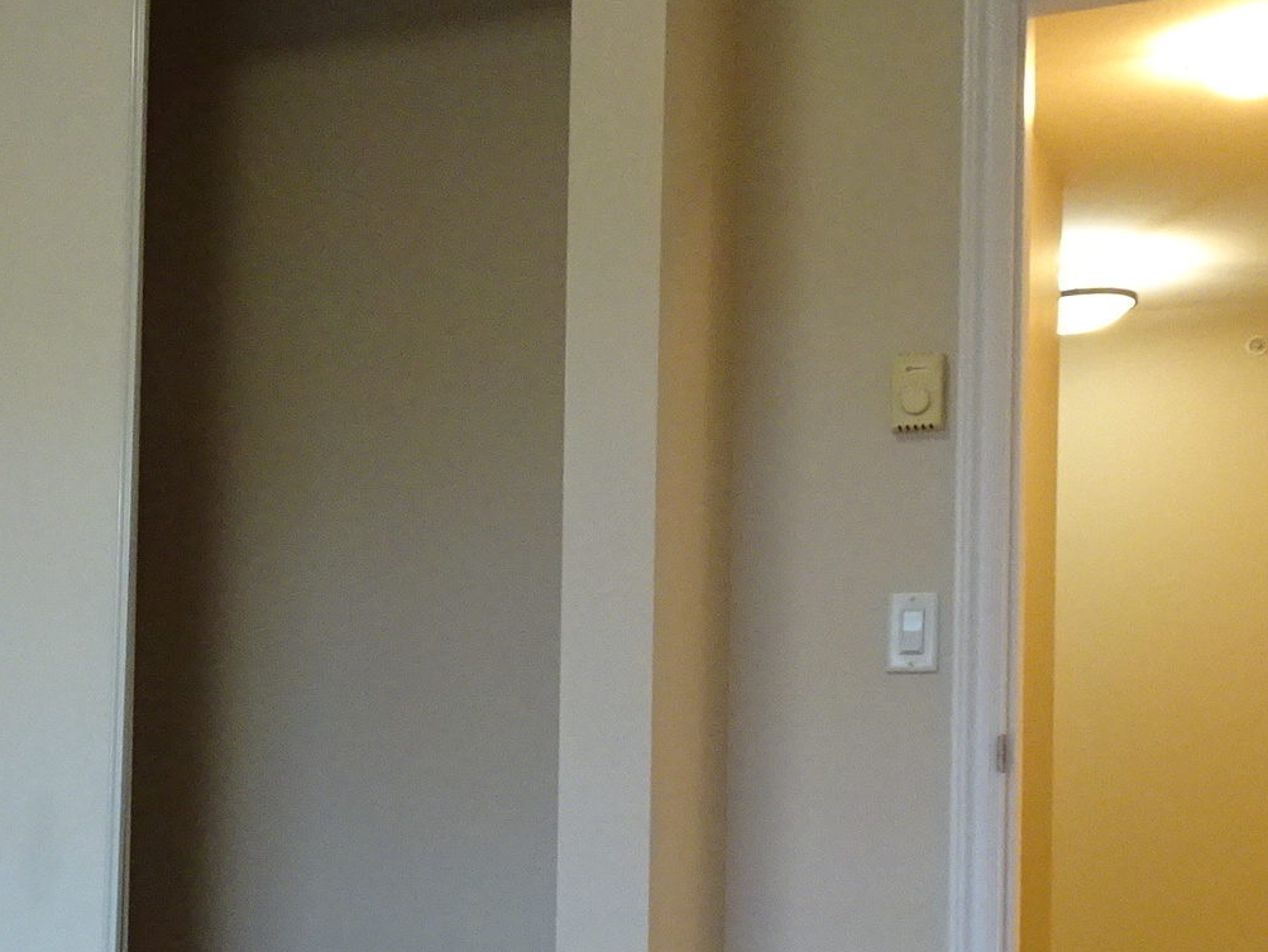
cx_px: 137
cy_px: 819
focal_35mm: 62
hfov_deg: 29.9
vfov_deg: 23.2
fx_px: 2272
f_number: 3.5
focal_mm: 4.1
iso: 500
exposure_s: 1/30
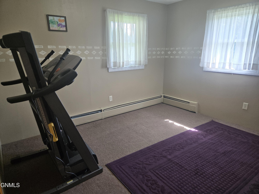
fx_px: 172
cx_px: 130
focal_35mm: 23
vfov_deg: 58.9
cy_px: 97
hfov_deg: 73.9
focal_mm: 5.4
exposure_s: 1/120
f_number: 1.8
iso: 250
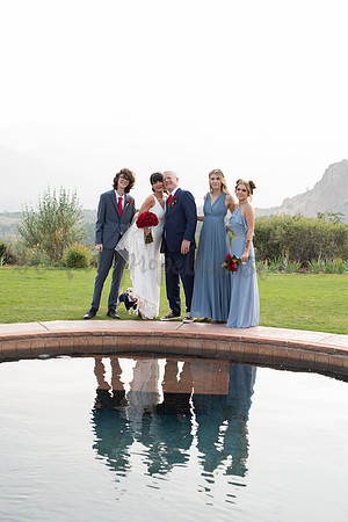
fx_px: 725
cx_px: 174
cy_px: 261
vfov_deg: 39.6
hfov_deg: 27.0
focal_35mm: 50
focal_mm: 50
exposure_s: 1/320
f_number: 4
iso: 160
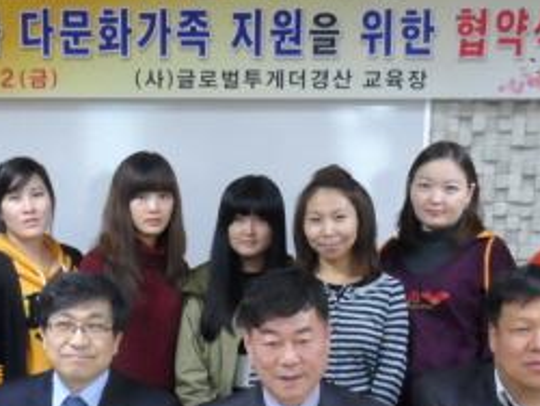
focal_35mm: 48
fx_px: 750
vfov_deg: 29.6
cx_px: 203
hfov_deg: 39.4
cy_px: 325
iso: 480
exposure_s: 1/30
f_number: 3.2
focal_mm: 4
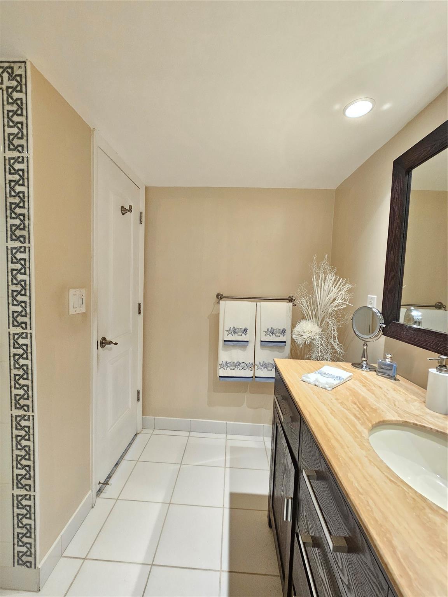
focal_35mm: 13
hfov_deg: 89.9
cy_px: 298
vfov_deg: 106.2
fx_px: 224
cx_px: 224
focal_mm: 2.2
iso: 320
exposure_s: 1/40
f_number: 2.2
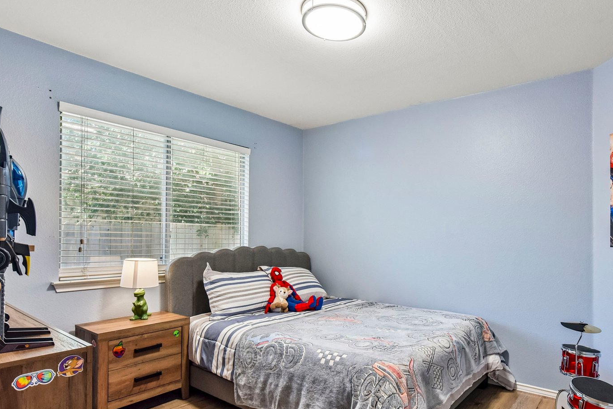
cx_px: 376
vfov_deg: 59.3
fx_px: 358
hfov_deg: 80.0
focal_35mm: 21
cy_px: 230
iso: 800
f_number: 8
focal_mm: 14
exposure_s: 1/15
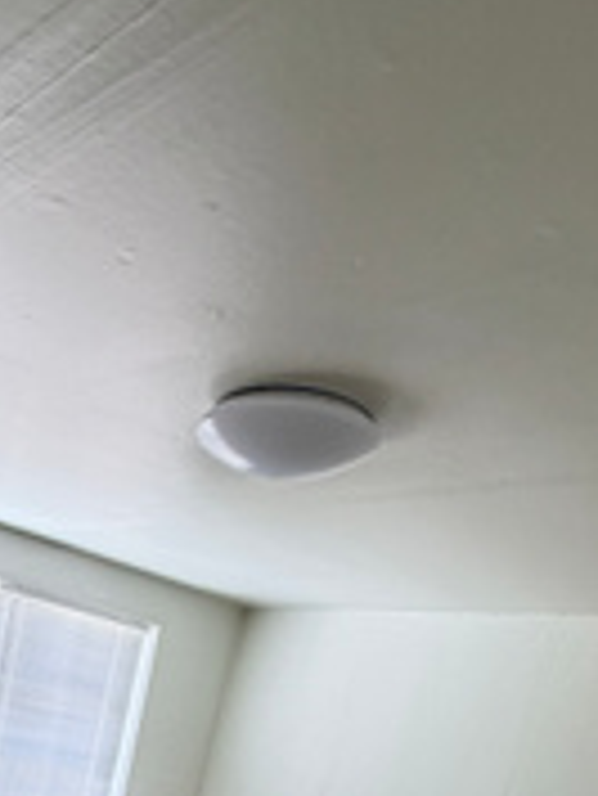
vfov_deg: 37.9
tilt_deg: -13.0
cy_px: 935
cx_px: -22
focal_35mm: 38
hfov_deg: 33.9
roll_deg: -10.3
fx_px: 874
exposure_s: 1/120
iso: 250
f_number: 2.2
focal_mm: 2.22
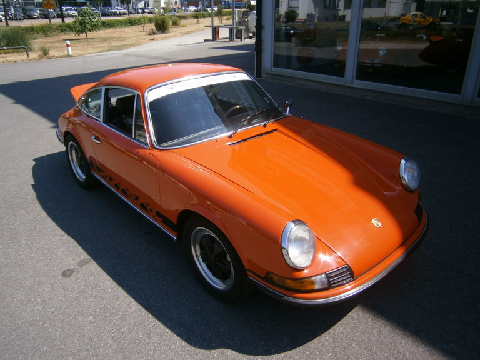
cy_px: 180
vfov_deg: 53.1
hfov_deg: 67.3
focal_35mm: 26
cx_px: 240
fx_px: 361
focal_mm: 4.7
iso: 80
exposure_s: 1/1000
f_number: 2.8
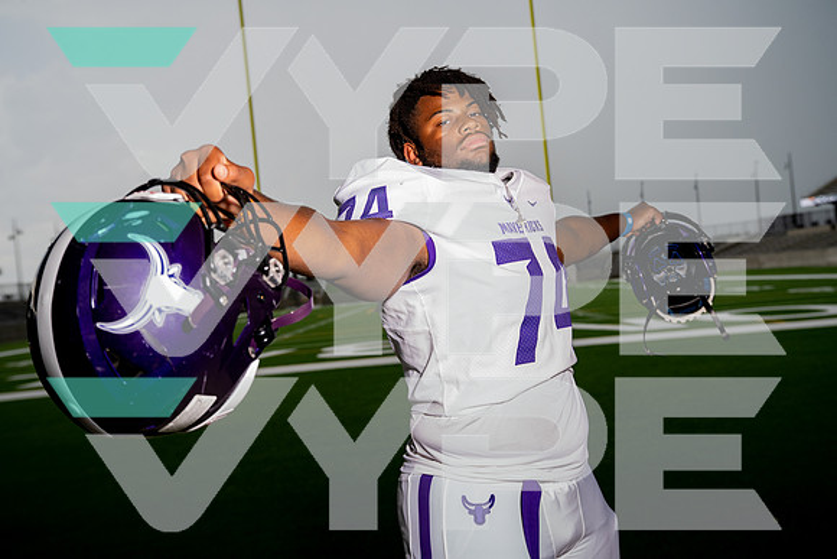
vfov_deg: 32.6
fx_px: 953
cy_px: 280
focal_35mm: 41
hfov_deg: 47.4
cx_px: 418
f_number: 4.5
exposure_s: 1/1600
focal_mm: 41
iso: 1000
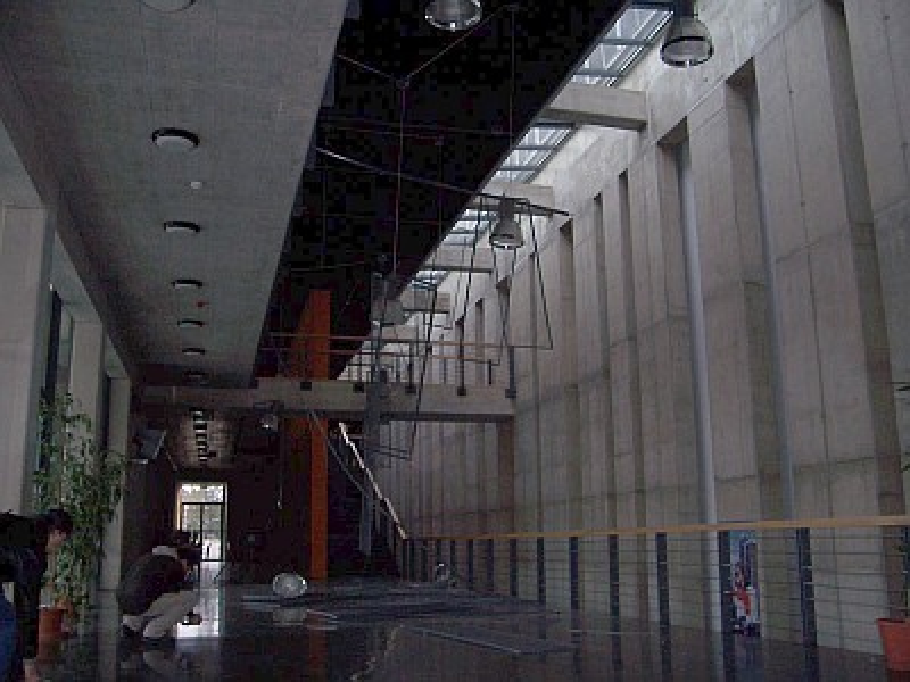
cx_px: 455
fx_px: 894
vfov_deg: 41.8
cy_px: 341
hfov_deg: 54.0
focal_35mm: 34
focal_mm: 5.6
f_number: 2.7
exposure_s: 1/60
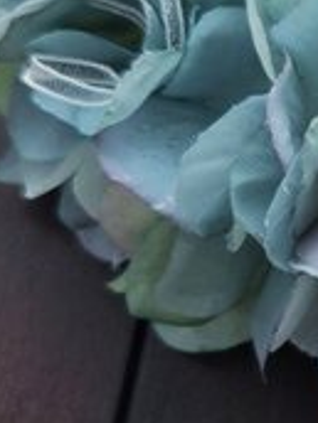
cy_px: 220
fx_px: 1396
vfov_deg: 17.3
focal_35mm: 114
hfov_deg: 12.3
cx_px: 498
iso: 320
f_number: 1.8
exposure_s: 1/100
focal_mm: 5.4
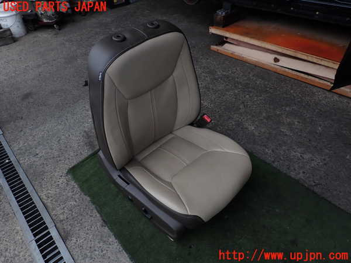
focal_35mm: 25
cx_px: 176
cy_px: 132
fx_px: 253
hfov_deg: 69.4
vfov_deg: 54.9
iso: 100
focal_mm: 4.5
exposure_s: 1/125
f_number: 2.8
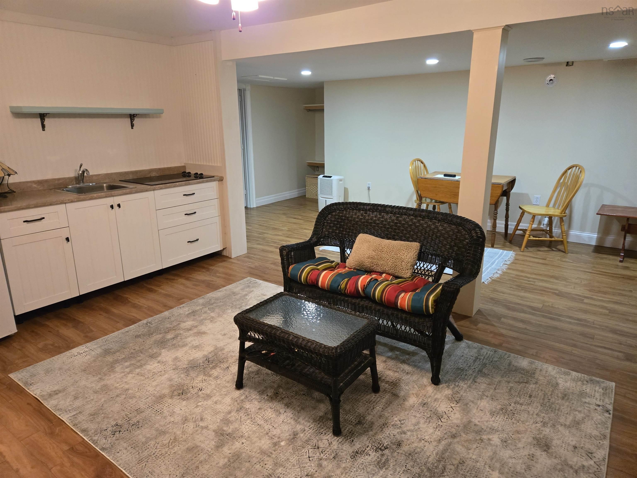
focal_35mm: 23
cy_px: 239
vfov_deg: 58.9
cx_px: 318
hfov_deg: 73.9
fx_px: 423
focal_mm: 5.4
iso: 800
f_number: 1.8
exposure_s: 1/60
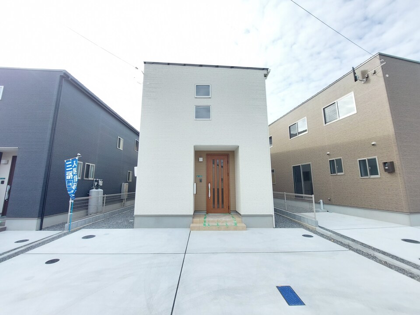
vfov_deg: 89.9
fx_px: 158
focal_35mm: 13
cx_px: 210
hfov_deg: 106.2
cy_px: 158
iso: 50
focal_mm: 1.74
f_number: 2.2
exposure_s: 1/317
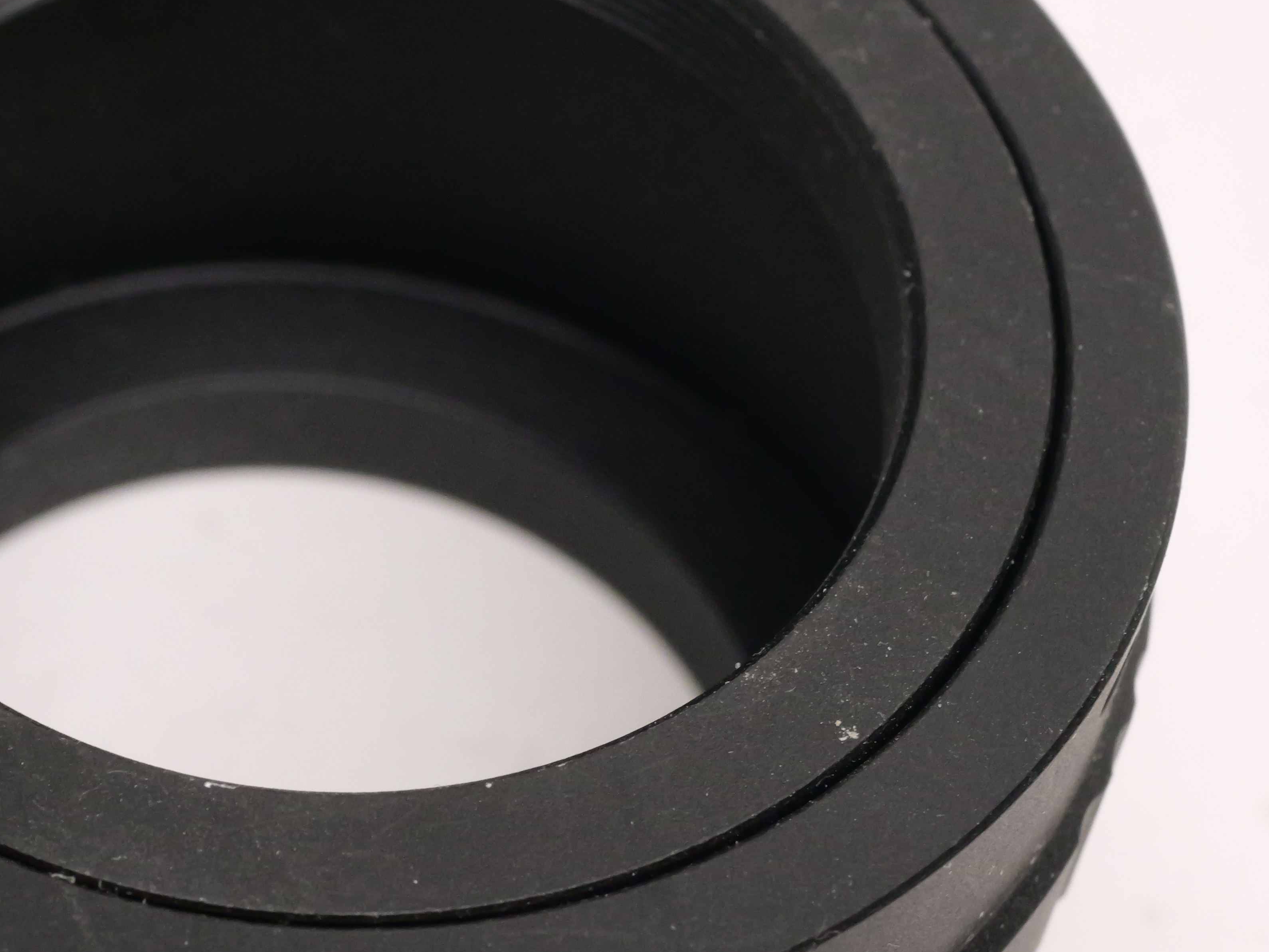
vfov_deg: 13.6
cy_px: 438
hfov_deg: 17.9
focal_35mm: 109
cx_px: 335
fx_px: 3998
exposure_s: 1/80
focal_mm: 30
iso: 2500
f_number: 8
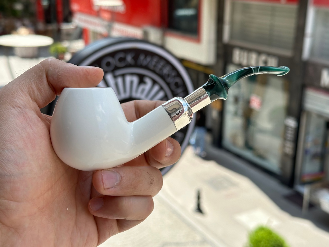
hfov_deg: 39.7
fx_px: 456
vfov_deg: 30.3
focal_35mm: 48
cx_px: 164
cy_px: 124
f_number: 1.78
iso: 64
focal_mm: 6.86
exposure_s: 1/1433
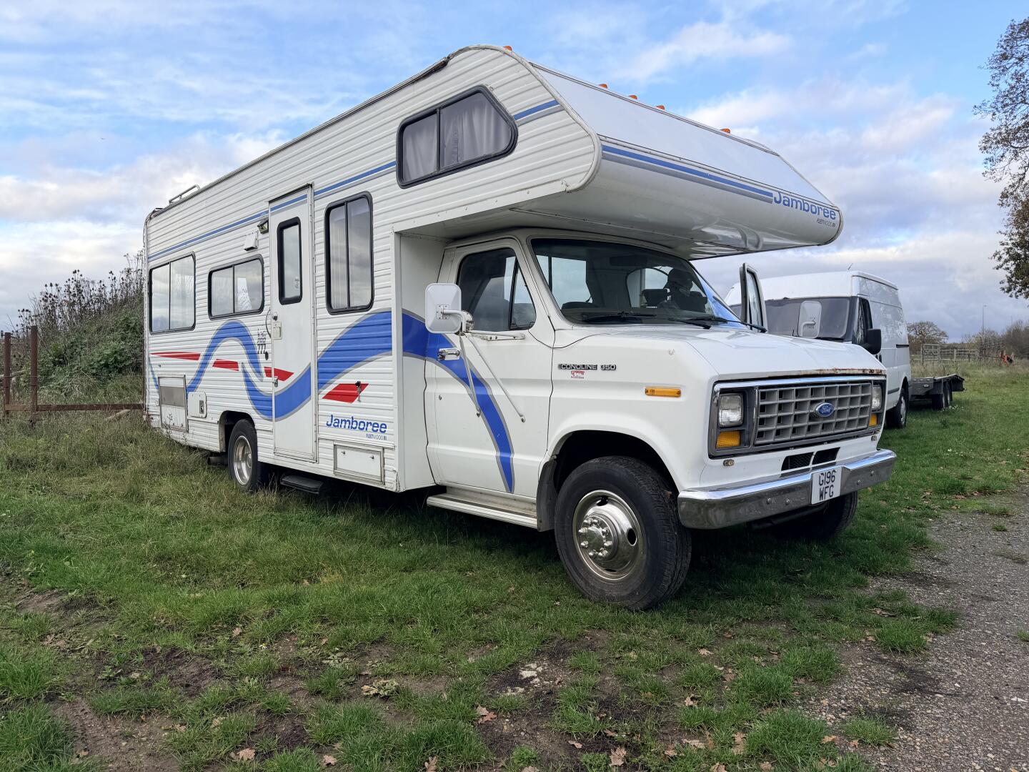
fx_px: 713
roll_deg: +0.9
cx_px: 514
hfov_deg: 71.6
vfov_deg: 56.8
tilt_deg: -1.4
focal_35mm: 24
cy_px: 386
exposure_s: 1/1410
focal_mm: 6.76
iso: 80
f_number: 1.78
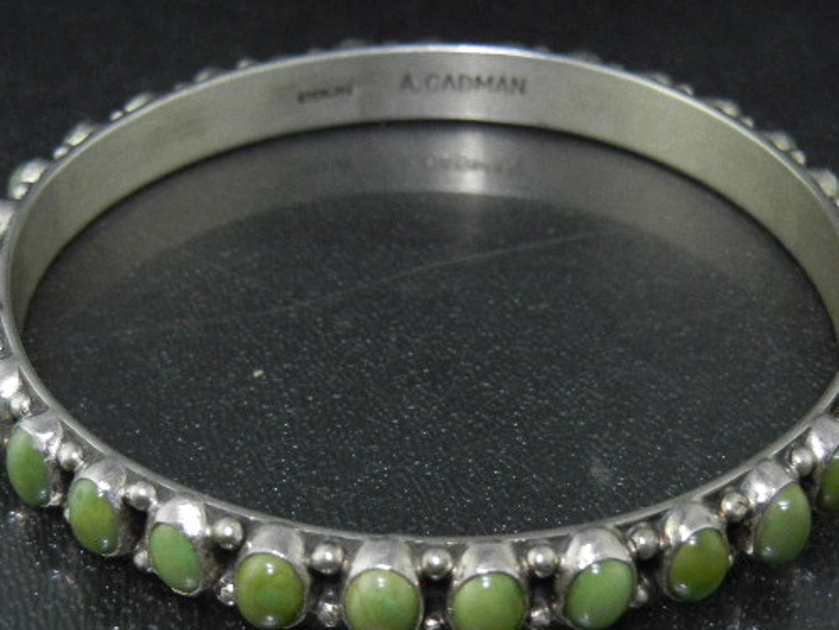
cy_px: 388
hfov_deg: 25.7
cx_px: 417
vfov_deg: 19.4
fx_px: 1842
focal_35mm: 76
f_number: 8
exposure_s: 1/30
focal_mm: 10.6
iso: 800
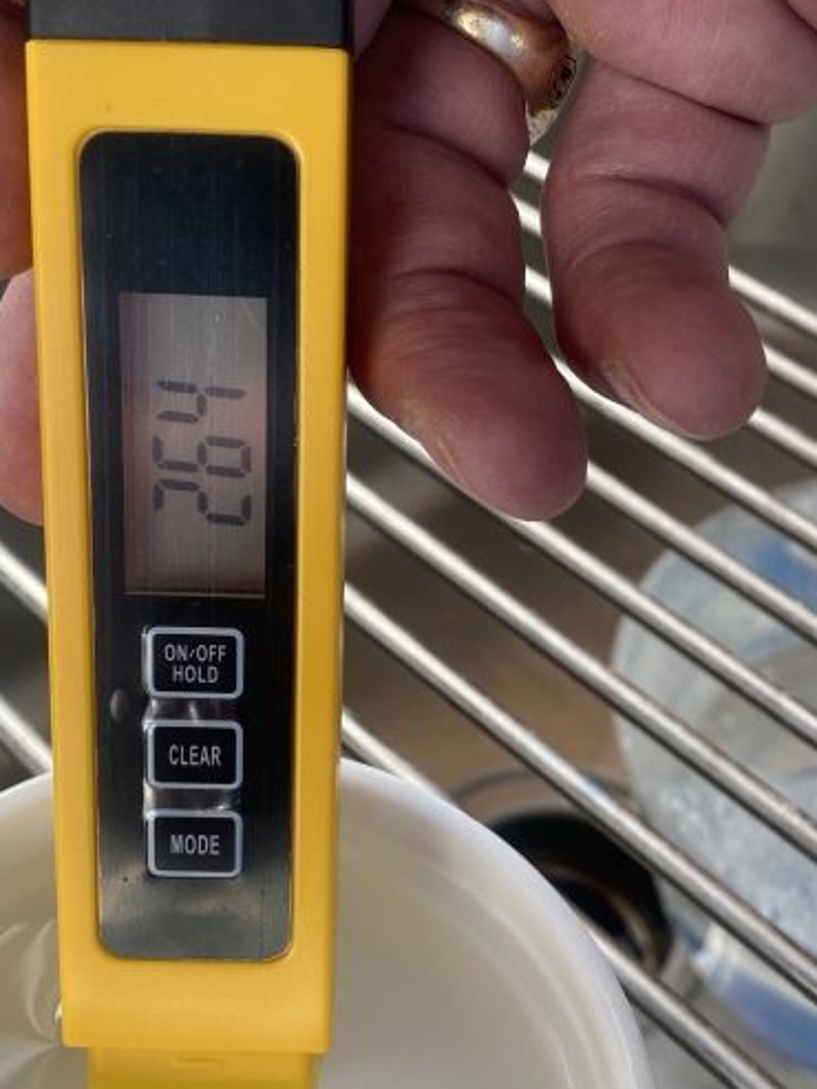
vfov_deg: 42.1
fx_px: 1415
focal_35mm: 45
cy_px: 575
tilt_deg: -46.1
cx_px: 400
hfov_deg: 32.2
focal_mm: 4.25
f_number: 1.8
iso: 64
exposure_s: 1/121
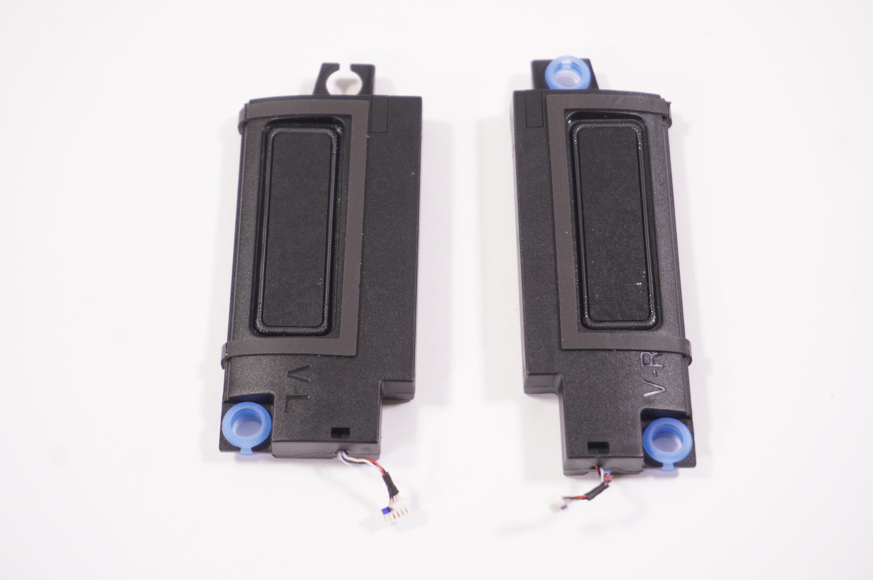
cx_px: 436
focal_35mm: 72
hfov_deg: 28.1
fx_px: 1744
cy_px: 290
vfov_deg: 18.9
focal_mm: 48
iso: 800
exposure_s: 1/160
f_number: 5.6
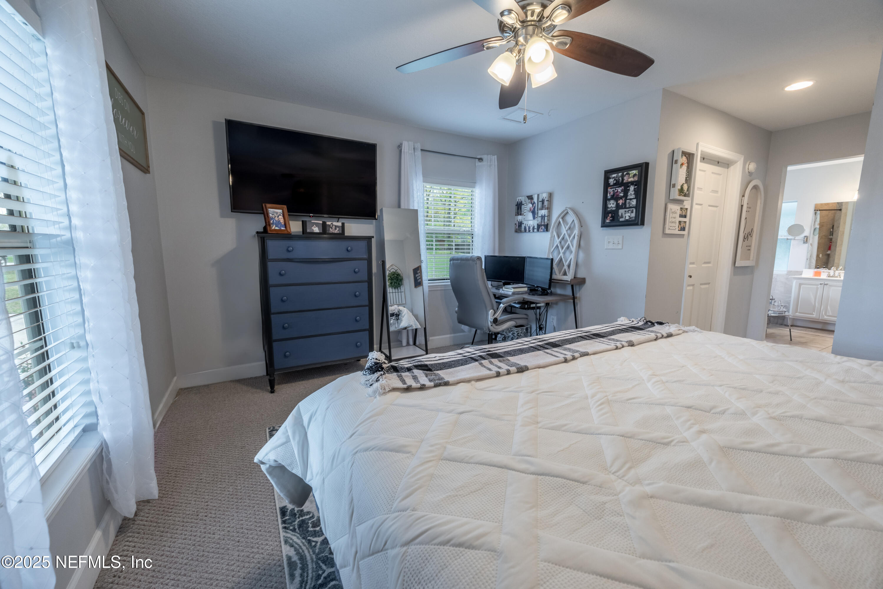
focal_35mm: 14
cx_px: 442
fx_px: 343
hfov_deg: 104.2
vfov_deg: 81.2
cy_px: 294
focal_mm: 14
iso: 500
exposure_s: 1/40
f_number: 8
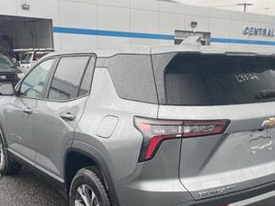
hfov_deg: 43.8
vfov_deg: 33.1
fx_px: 342
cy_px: 149
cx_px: 151
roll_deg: -0.4
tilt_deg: -14.9
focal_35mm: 43
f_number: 1.6
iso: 40
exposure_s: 1/121
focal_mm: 4.2
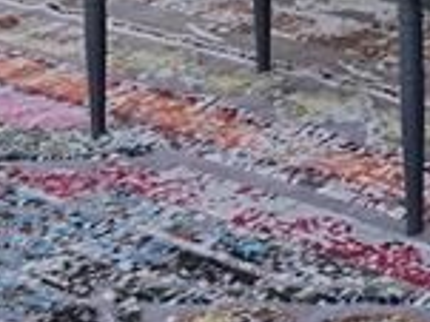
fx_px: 1936
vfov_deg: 8.6
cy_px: -487
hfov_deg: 11.8
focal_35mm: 156
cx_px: 752
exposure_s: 1/274
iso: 25
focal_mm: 5.4
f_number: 1.8
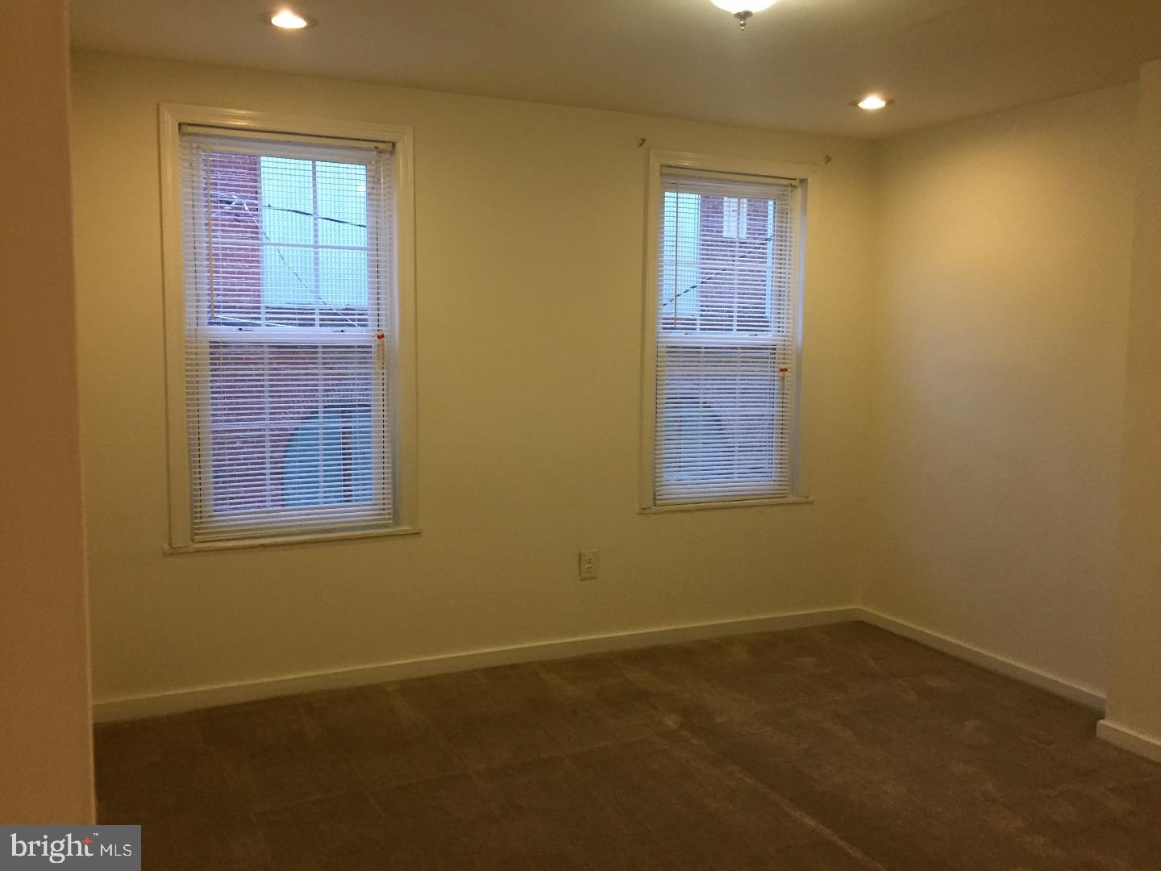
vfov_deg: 48.2
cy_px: 436
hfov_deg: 61.7
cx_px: 580
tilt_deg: -5.1
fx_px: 973
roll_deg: +0.6
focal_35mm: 29
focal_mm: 4.15
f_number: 2.2
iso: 200
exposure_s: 1/30
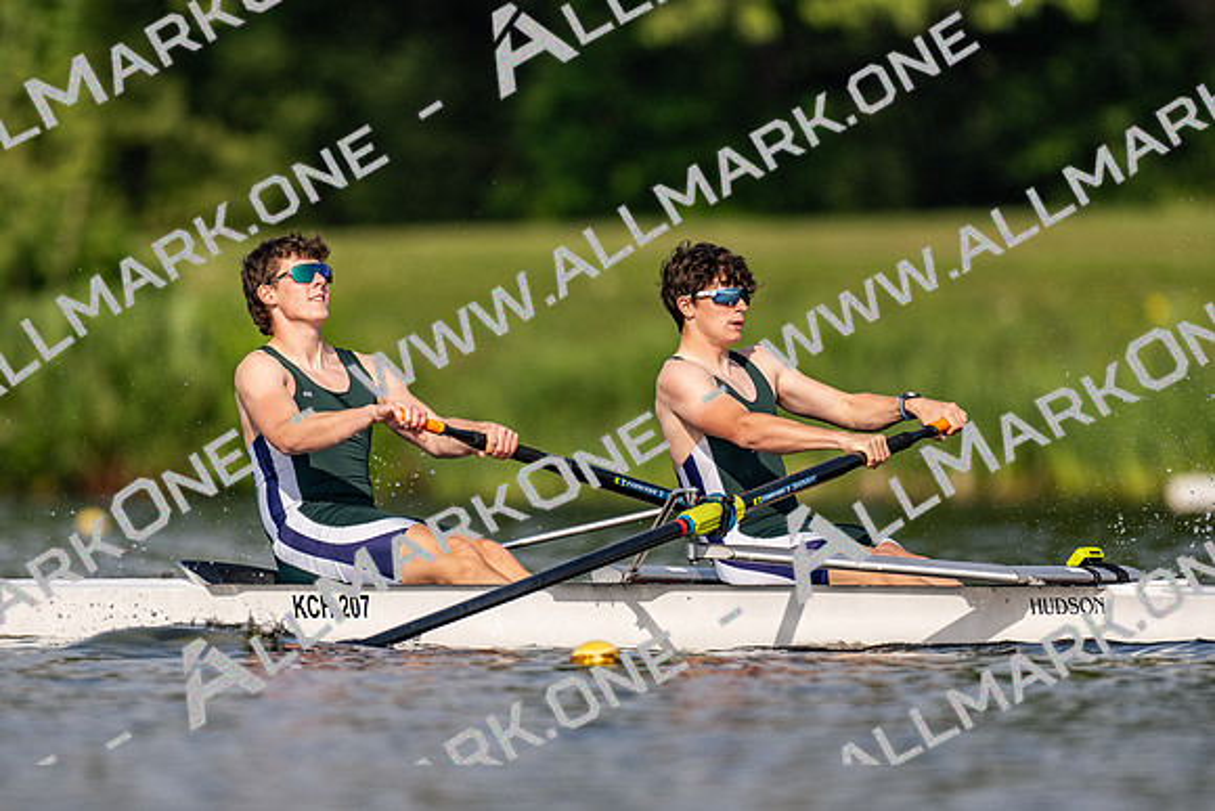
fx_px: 30396
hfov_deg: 2.3
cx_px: 608
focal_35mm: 900
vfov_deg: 1.5
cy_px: 406
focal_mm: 600
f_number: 4
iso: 250
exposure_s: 1/2500
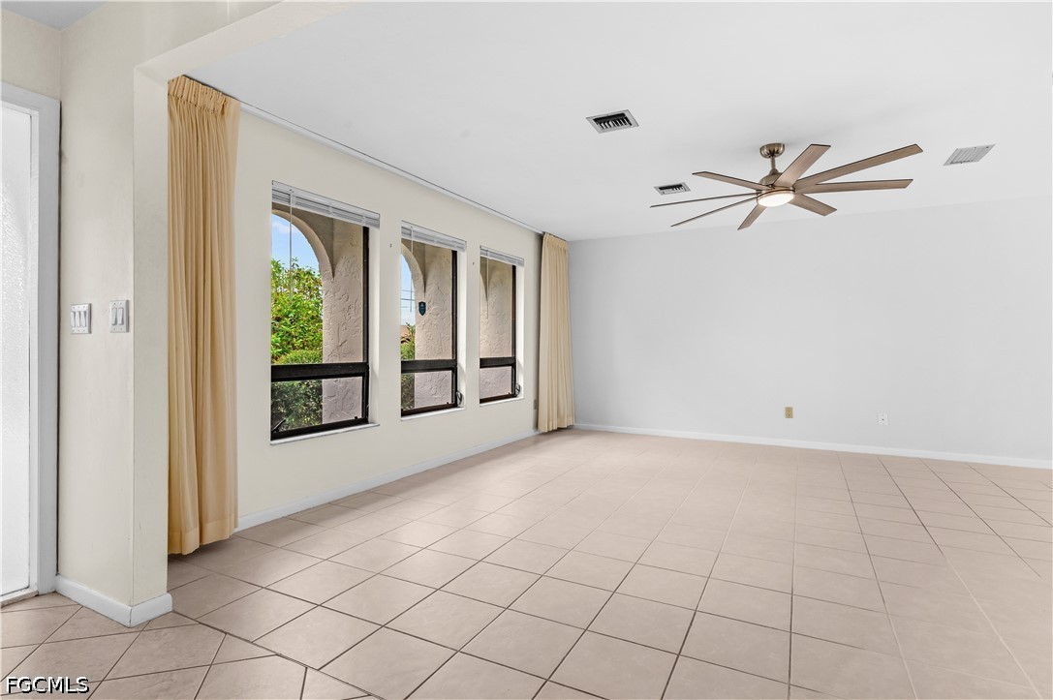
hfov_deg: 90.0
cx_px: 526
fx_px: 526
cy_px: 350
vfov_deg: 67.3
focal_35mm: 18
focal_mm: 18
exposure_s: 1/2
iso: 320
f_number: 10
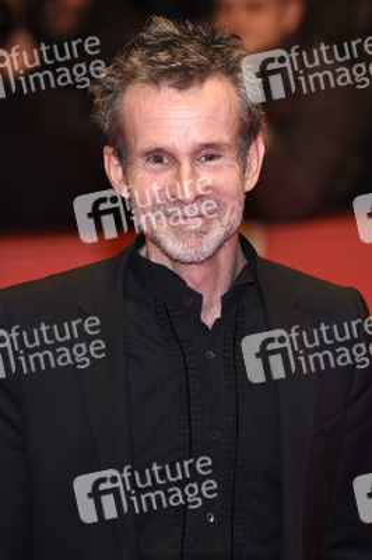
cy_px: 280
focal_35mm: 195
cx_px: 186
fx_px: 3028
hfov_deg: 7.0
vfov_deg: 10.6
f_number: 3.2
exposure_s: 1/320
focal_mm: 130
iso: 400
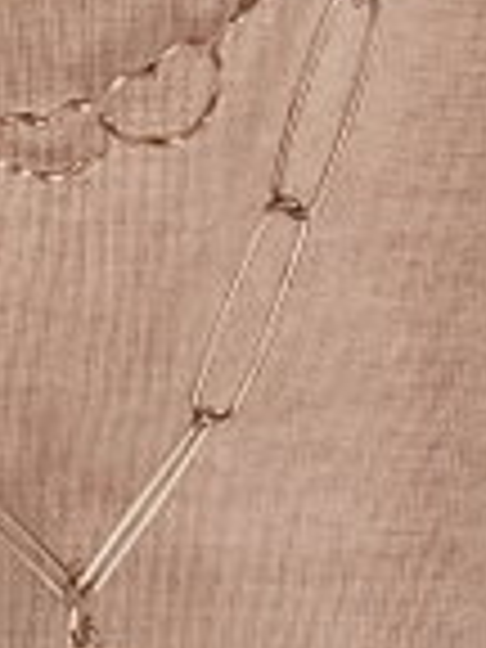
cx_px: 29
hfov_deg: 13.2
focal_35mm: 111
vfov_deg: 16.6
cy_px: -232
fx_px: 2078
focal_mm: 2.69
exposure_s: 1/103
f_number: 1.9
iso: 80
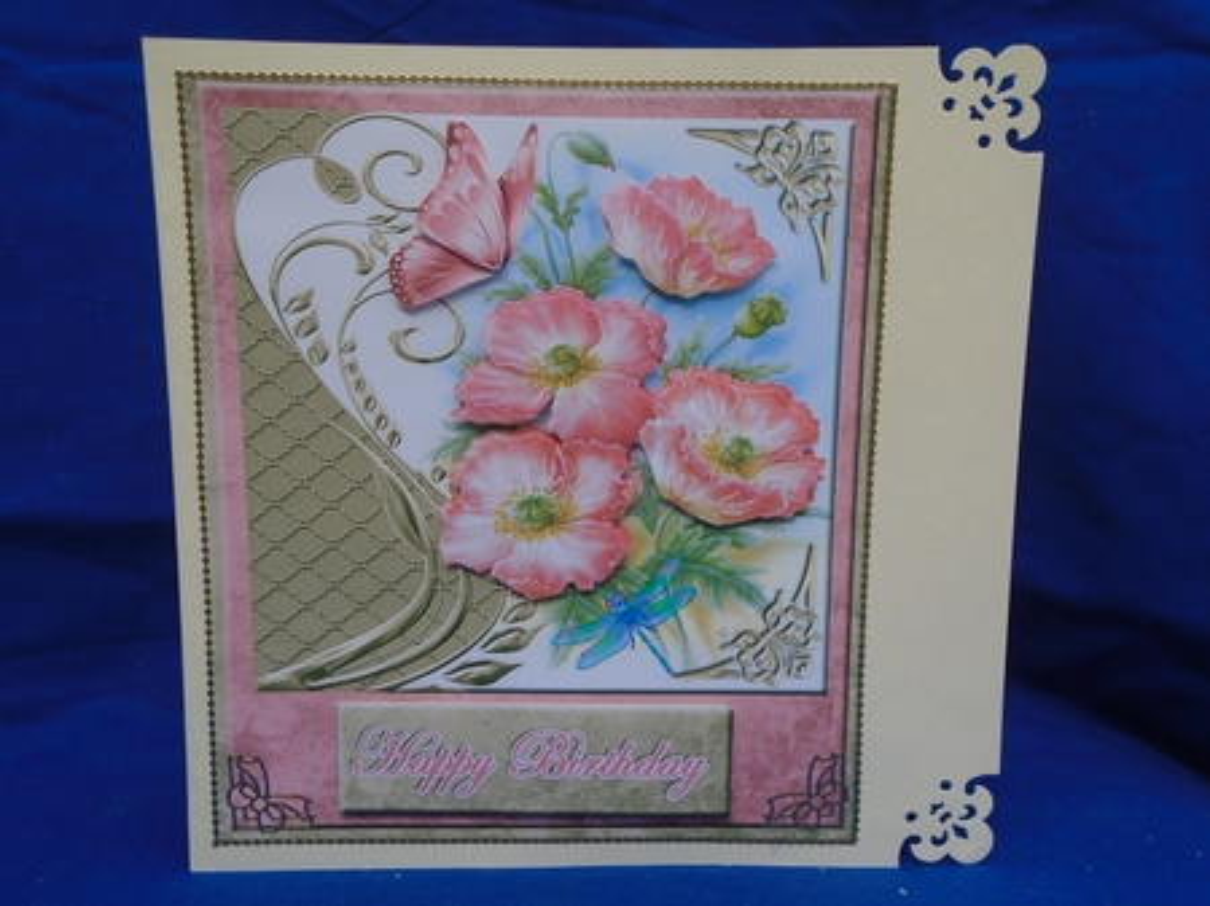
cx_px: 605
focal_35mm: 42
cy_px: 453
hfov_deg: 44.8
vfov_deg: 34.3
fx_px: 1467
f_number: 4.1
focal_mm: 7.4
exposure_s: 1/800
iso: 100
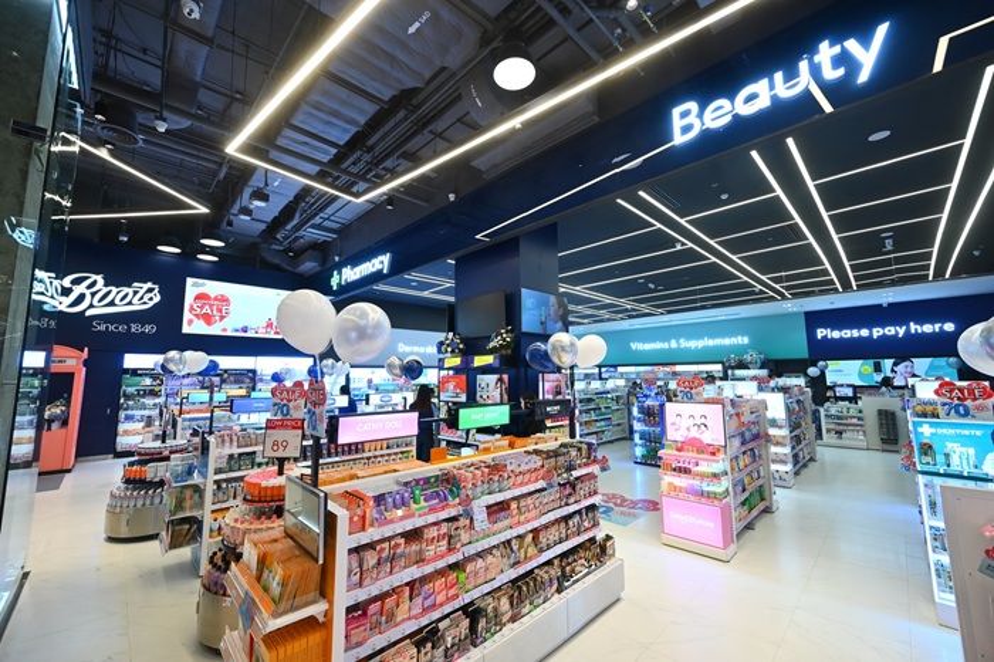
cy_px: 331
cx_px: 497
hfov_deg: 104.3
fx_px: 386
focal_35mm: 14
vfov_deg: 81.2
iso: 800
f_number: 6.3
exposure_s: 1/100
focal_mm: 14
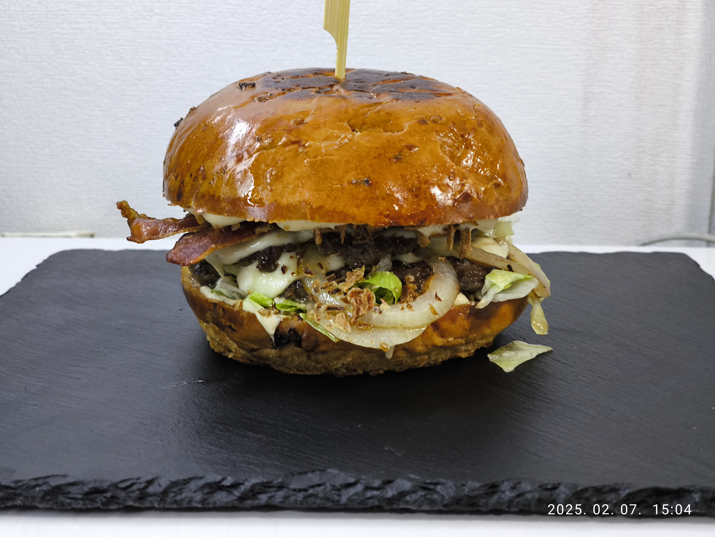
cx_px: 358
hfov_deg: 38.2
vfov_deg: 29.1
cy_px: 268
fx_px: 1033
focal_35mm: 50
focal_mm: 7.1
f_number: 1.9
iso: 640
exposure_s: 1/50
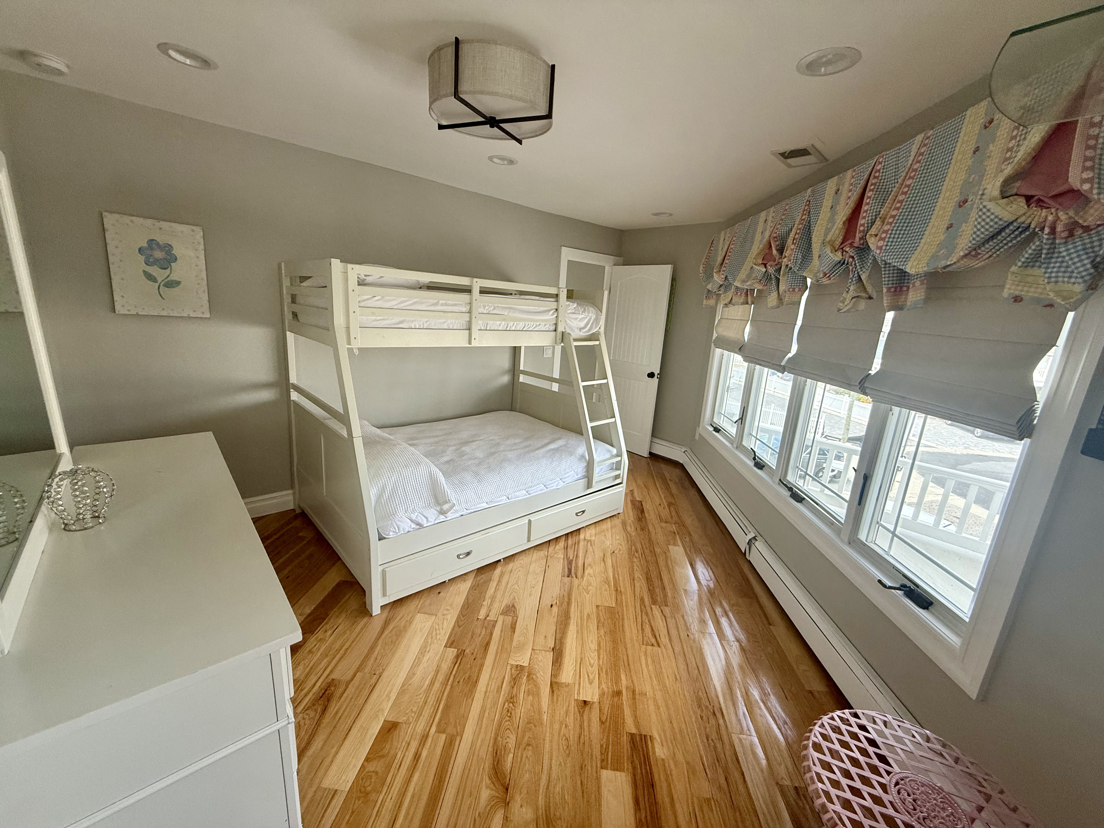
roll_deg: -4.0
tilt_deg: -14.5
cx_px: 552
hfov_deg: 102.1
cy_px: 414
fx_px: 446
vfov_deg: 85.7
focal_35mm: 14
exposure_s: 1/99
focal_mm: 2.22
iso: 160
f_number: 2.2
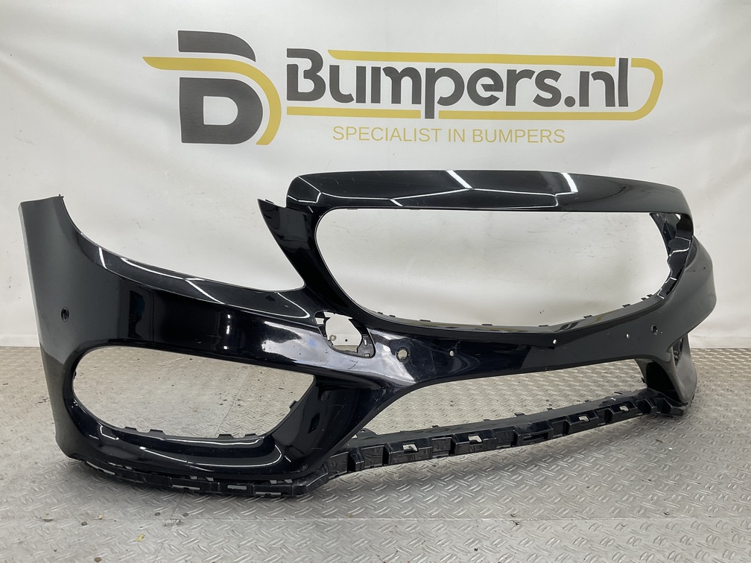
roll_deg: -1.3
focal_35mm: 29
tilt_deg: -8.9
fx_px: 629
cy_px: 282
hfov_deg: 61.7
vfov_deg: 48.2
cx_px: 376
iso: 20
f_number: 1.8
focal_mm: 3
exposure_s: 1/120
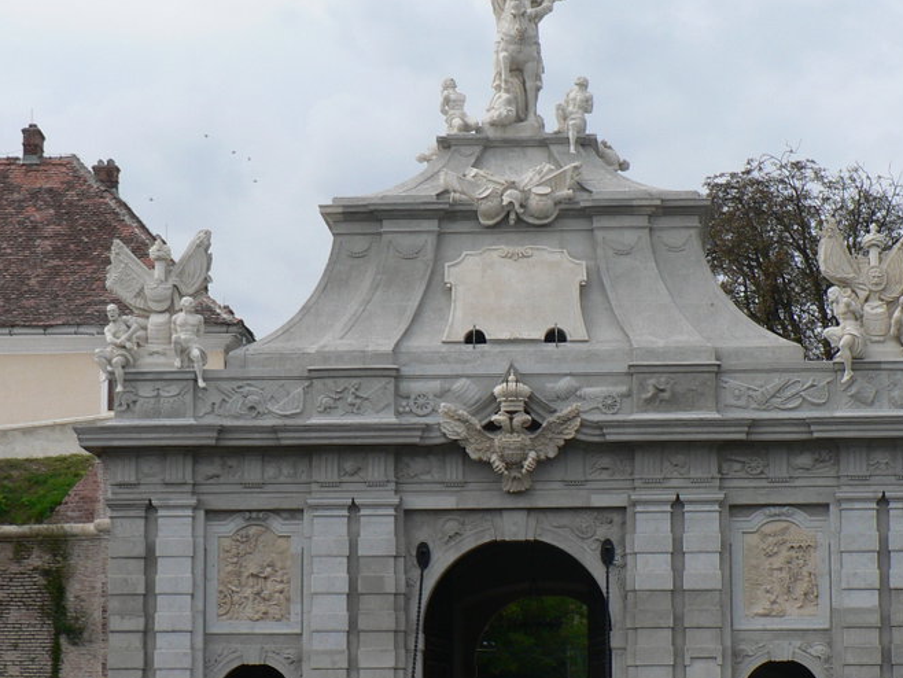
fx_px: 2427
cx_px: 515
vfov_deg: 15.9
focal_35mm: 93
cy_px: 460
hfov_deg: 21.1
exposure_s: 1/400
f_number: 4.5
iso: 80
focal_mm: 8.4
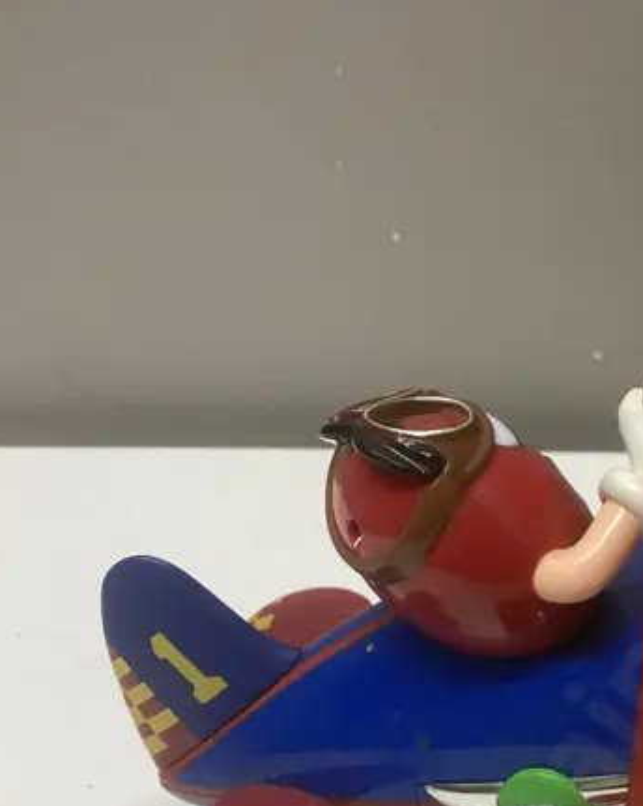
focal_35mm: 65
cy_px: 640
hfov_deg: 22.3
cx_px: 679
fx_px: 1548
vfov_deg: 28.6
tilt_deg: -32.0
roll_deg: -0.1
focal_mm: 3.99
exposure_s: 1/50
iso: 64
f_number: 1.8
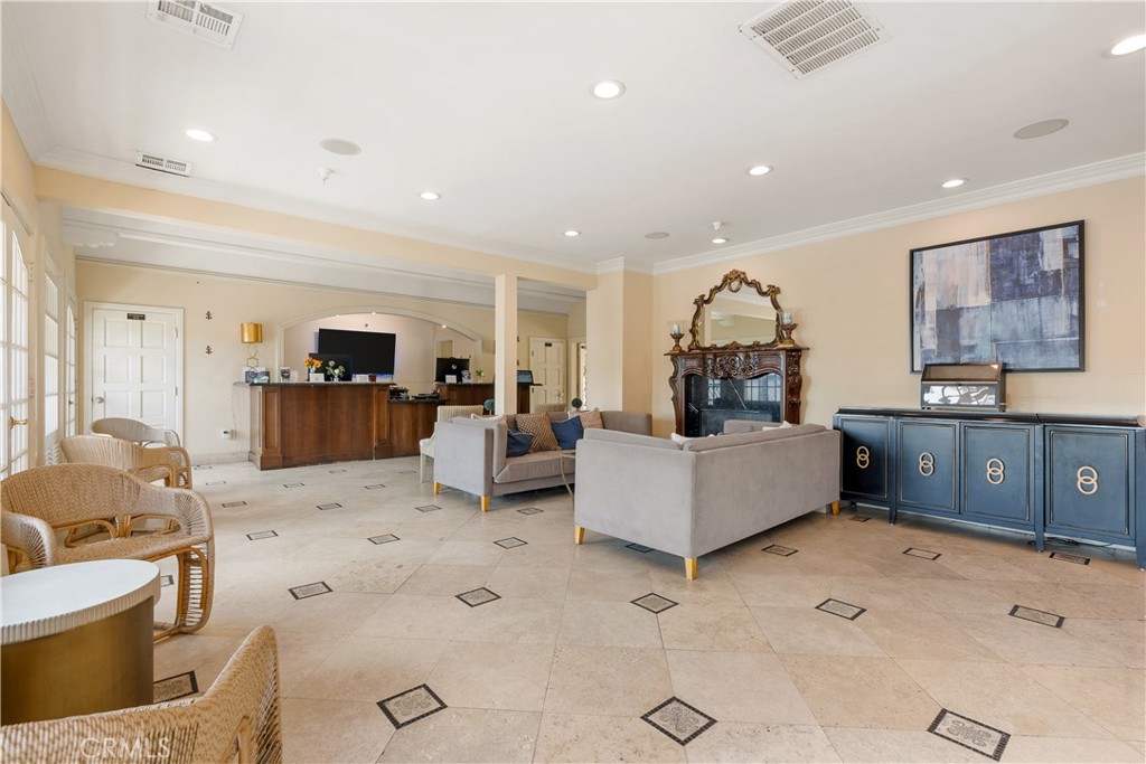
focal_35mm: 16
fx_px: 509
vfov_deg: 73.8
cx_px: 573
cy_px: 382
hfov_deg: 96.7
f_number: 9
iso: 320
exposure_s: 1/20
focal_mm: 16
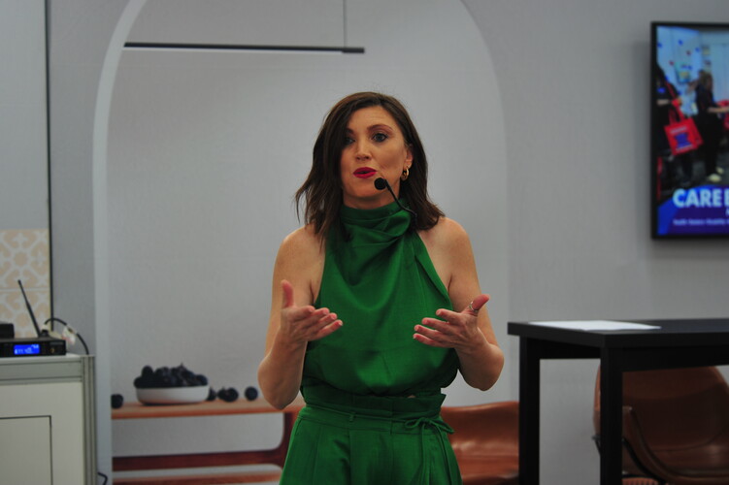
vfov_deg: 11.8
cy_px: 242
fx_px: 2348
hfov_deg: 17.6
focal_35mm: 116
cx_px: 364
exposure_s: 1/125
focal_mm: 116
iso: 400
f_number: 5.6
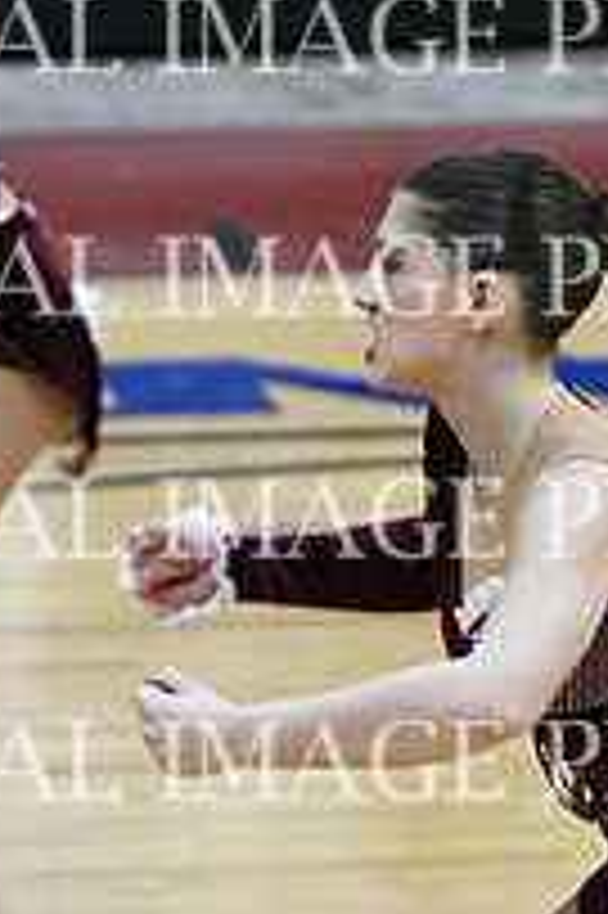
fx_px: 18498
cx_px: 511
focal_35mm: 729
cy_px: 639
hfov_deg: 1.9
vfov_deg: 2.8
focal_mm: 170
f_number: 3.5
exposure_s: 1/400
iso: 4000
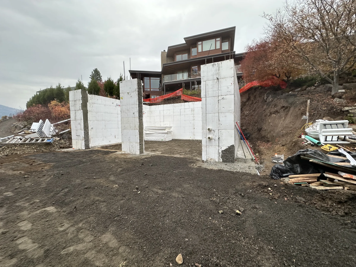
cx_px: 178
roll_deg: +1.7
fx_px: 144
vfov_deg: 85.7
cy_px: 134
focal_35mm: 14
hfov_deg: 102.1
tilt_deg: -10.3
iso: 64
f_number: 2.2
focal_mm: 2.22
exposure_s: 1/99
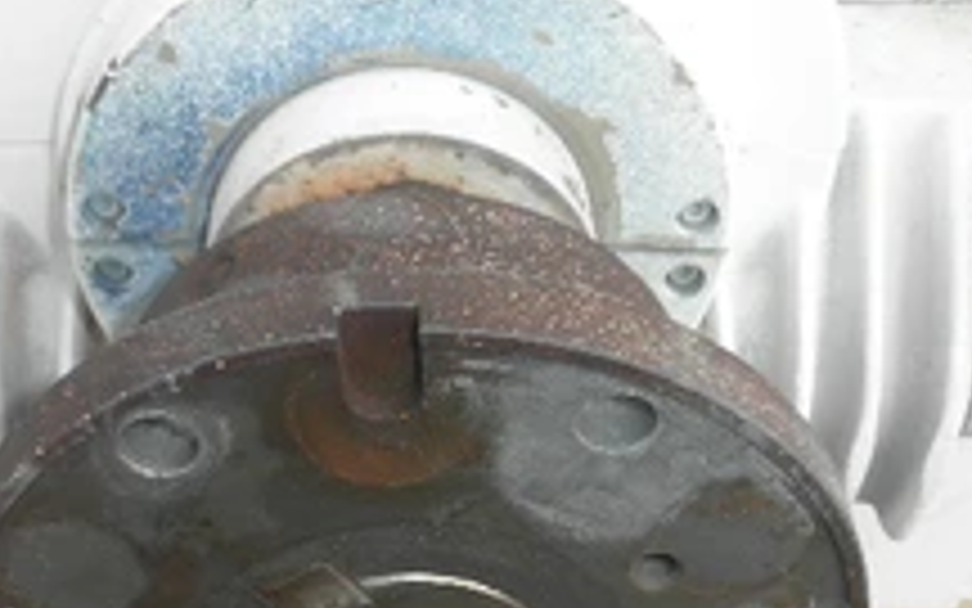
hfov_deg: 36.8
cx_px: 392
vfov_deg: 23.1
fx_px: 1457
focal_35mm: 55
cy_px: 518
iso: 64
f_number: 3
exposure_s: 1/400
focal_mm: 5
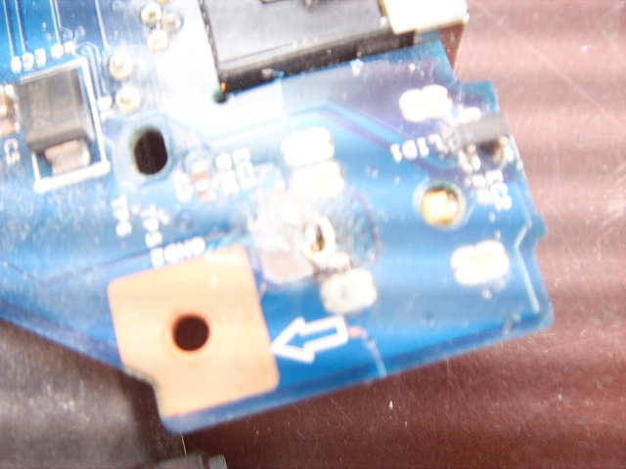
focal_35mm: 39
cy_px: 234
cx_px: 313
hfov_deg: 47.9
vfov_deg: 36.8
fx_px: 705
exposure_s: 1/4
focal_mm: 6.6
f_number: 3.5
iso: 63
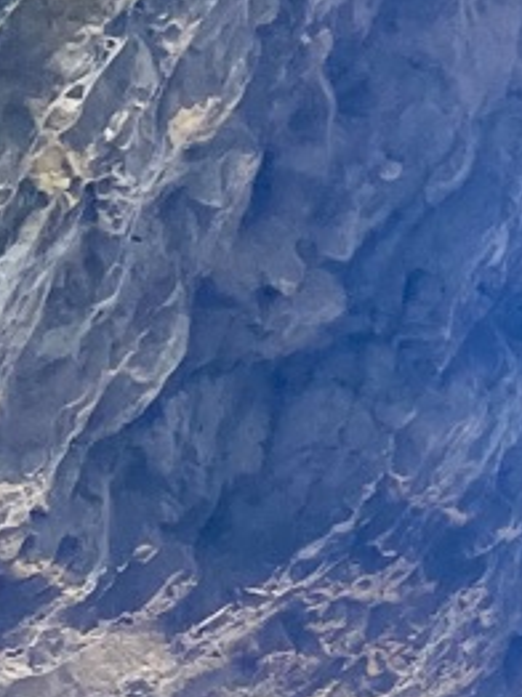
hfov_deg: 10.4
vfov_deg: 12.2
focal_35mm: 139
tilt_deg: +69.2
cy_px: 1495
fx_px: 2799
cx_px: 692
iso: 100
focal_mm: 4.2
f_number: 1.6
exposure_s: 1/121
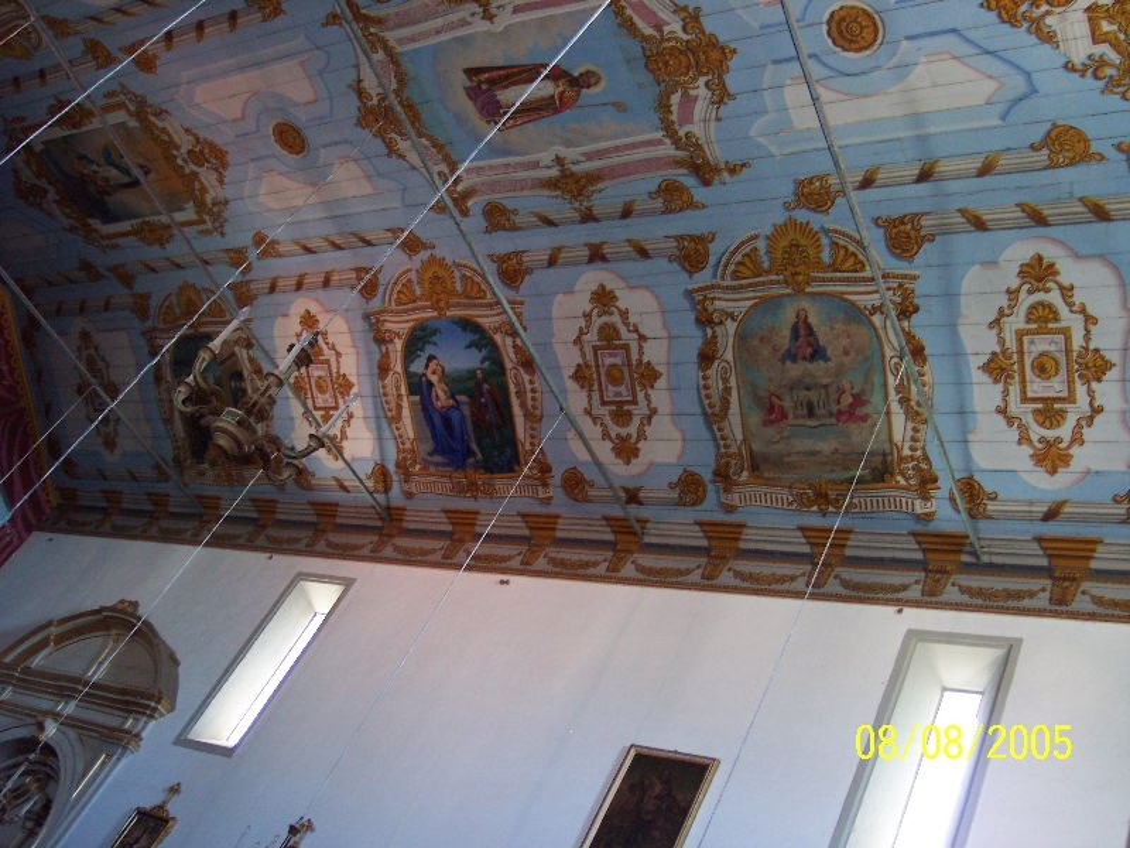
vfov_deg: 37.7
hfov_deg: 49.0
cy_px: 424
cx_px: 565
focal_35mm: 38
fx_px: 1240
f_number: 2.8
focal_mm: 8
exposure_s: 1/8
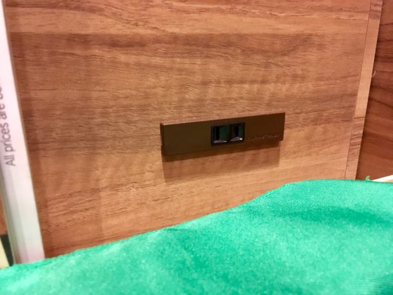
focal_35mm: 29
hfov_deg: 61.6
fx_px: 329
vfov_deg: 48.3
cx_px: 196
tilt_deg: -19.8
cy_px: 148
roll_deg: +1.4
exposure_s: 1/15
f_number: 2.2
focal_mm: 4.15
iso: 320
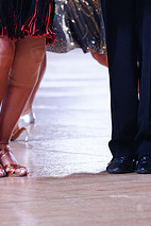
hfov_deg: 4.1
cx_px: 59
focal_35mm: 335
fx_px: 2108
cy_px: -37
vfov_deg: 6.1
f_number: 2.8
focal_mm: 123
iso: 1250
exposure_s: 1/640
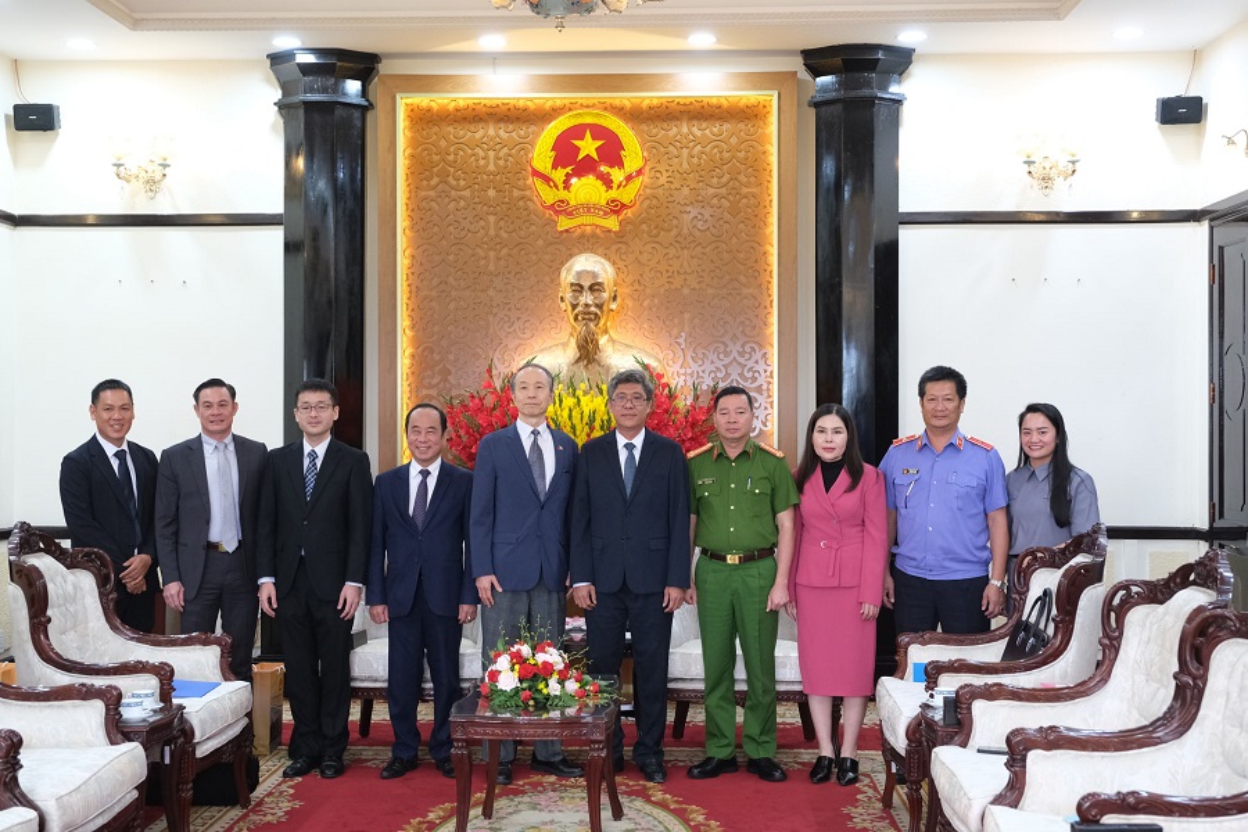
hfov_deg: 41.9
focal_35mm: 47
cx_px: 624
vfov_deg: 28.6
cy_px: 416
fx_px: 1629
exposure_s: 1/125
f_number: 4
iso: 2000
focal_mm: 31.1
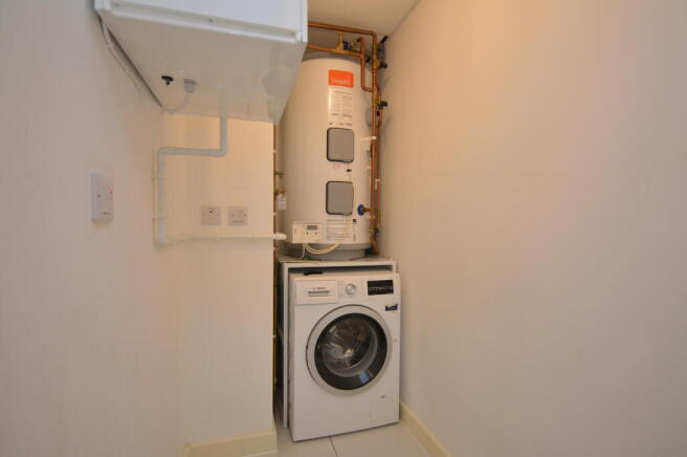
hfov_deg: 90.1
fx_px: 343
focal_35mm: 18
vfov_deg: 67.3
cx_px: 344
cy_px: 228
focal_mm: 12
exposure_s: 1/50
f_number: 5.6
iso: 800
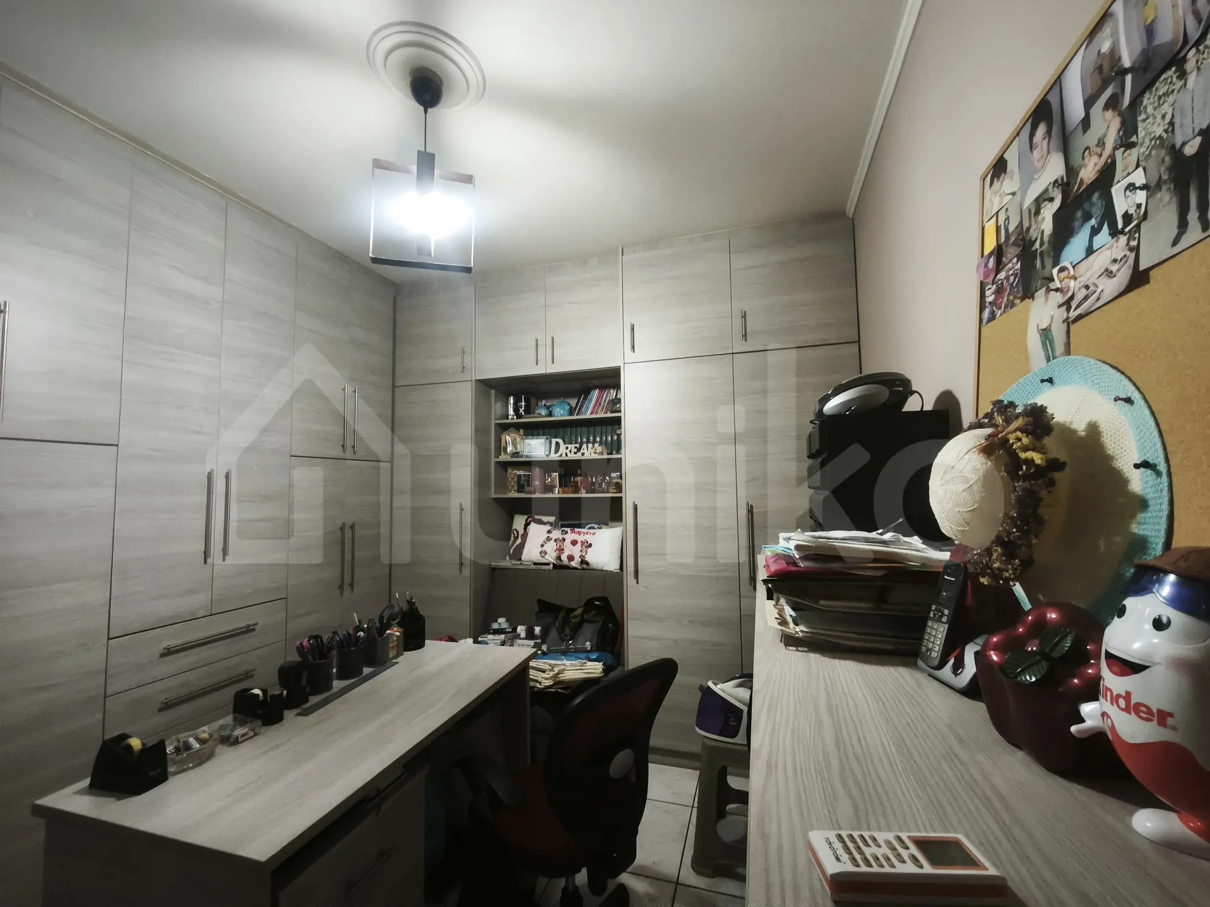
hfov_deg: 98.2
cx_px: 605
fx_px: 524
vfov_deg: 81.7
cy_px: 454
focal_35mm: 15
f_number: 2.2
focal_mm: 1.91
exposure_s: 1/33.3
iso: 250
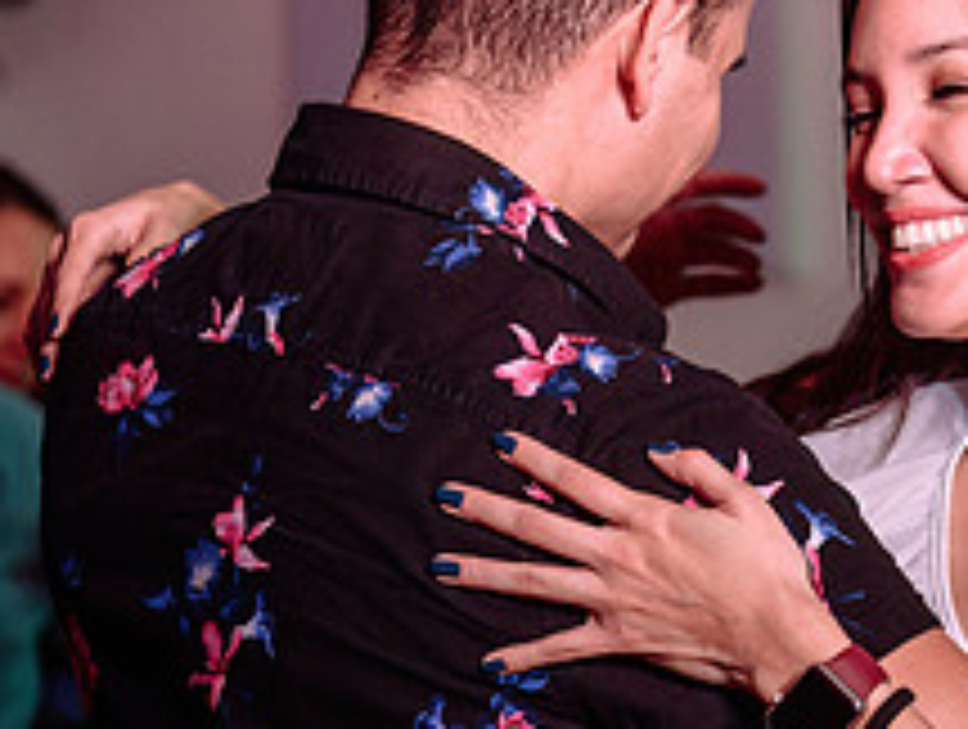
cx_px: 899
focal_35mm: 141
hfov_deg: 13.8
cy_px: 479
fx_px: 3950
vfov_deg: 10.5
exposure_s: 1/80
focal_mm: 50
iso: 800
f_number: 3.2
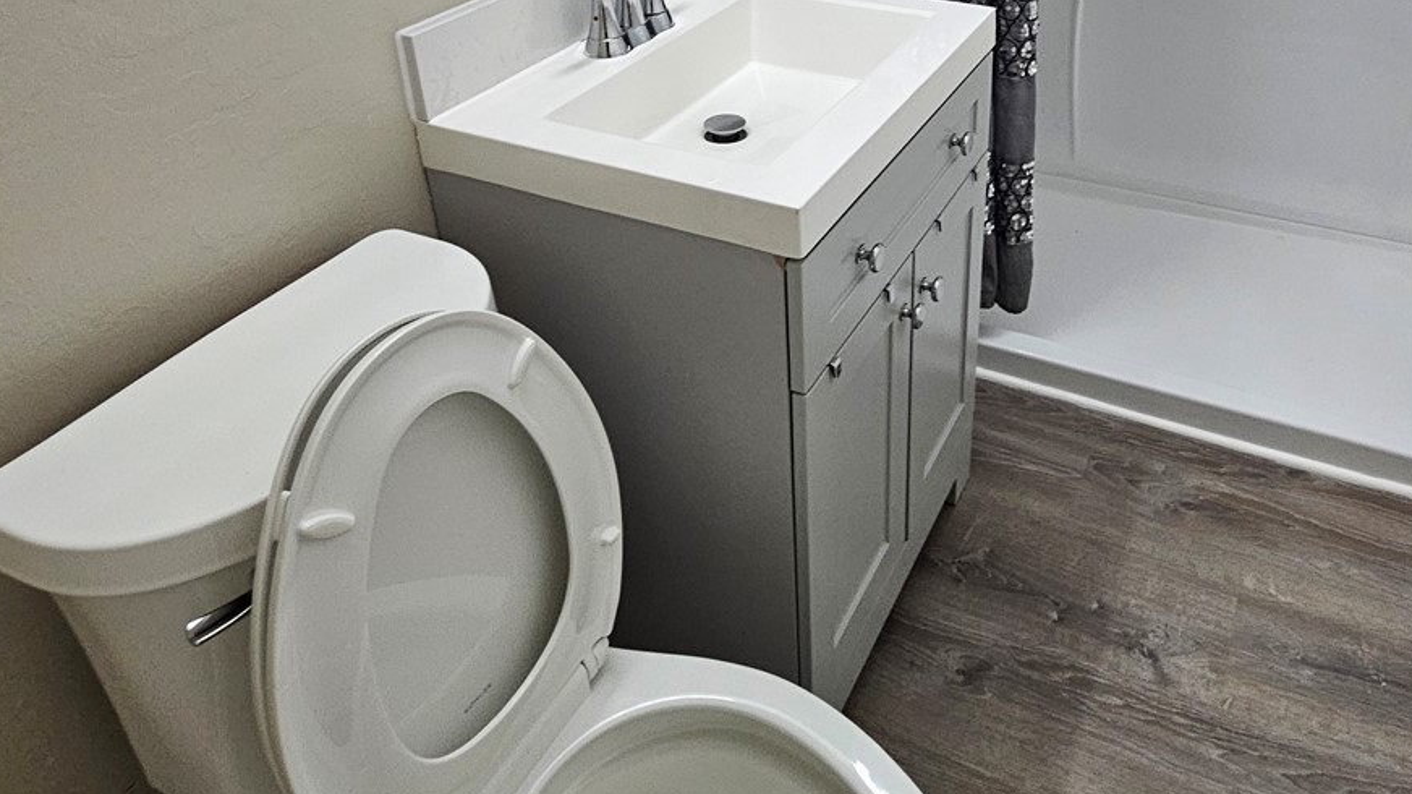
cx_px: 891
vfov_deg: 40.6
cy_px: 62
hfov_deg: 70.6
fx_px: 973
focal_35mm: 26
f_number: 2.2
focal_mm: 2.2
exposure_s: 1/30
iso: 400
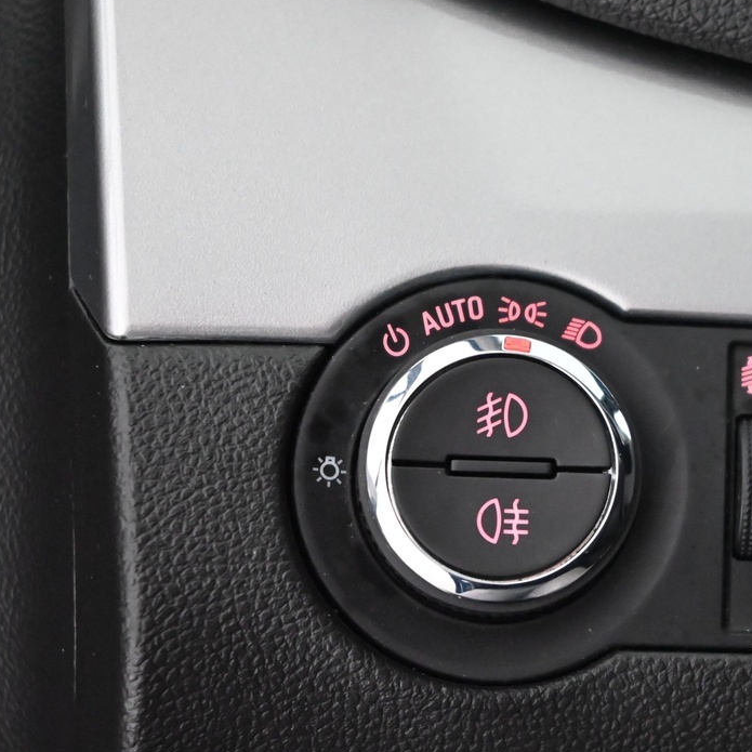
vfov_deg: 17.5
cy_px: 464
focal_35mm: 99
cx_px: 630
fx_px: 2433
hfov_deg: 17.4
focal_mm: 50
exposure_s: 1/60
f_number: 6.3
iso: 9000
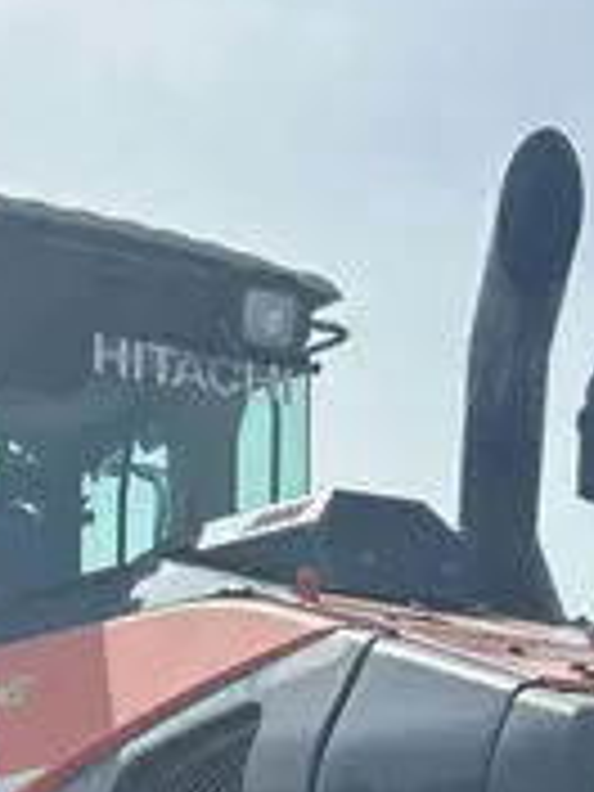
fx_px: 2471
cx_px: 94
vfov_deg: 15.4
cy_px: 1478
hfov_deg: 13.6
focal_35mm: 108
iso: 50
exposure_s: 1/3831
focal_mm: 5.7
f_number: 1.5
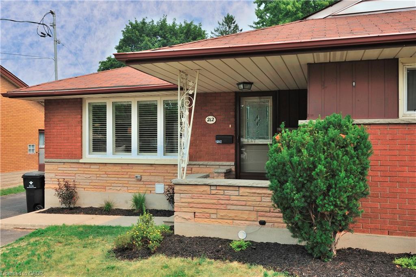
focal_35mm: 32
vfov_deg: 41.1
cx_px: 208
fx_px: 369
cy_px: 138
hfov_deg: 58.8
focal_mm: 32
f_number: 18
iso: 320
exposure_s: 1/125
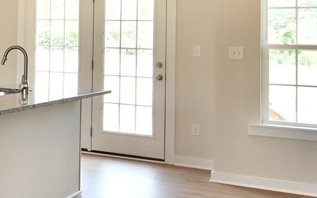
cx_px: -97
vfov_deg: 18.4
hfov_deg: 25.6
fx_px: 596
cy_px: -2
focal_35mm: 69
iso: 200
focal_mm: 10
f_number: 5
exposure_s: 1/100
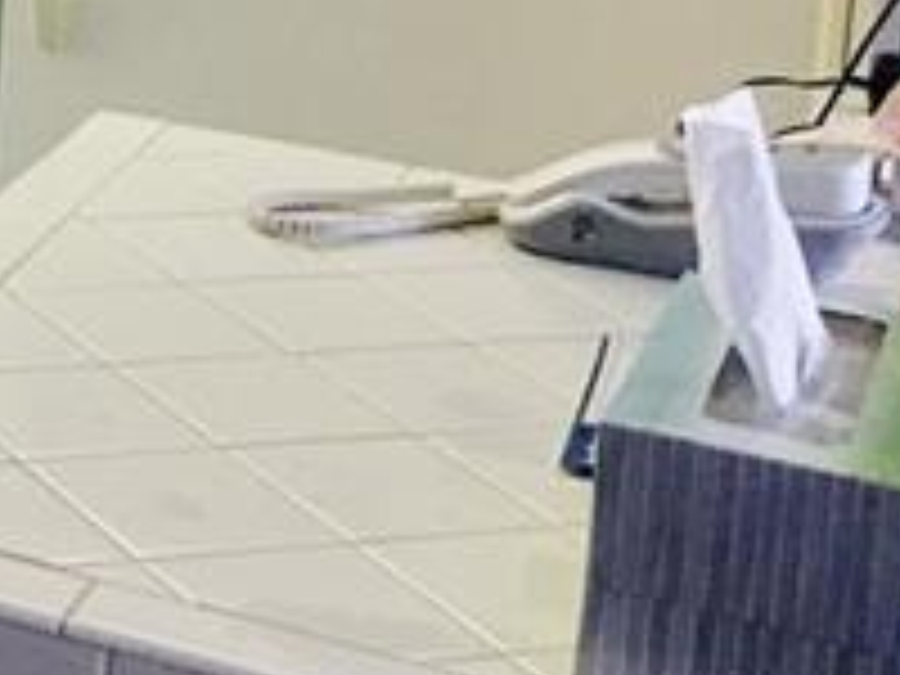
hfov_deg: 14.9
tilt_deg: -7.5
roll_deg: -2.7
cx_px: -688
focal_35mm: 116
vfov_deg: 12.2
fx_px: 3016
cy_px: -320
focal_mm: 4.15
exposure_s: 1/30
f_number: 2.2
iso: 32
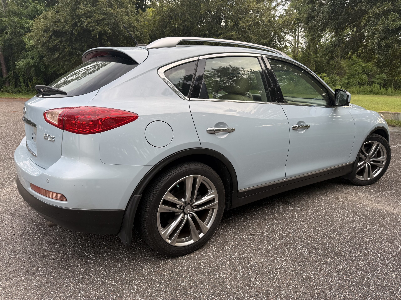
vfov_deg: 56.8
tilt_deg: -11.9
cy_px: 150
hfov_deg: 71.6
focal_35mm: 24
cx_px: 200
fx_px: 278
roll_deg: -2.0
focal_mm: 6.76
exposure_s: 1/288
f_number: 1.78
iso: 64
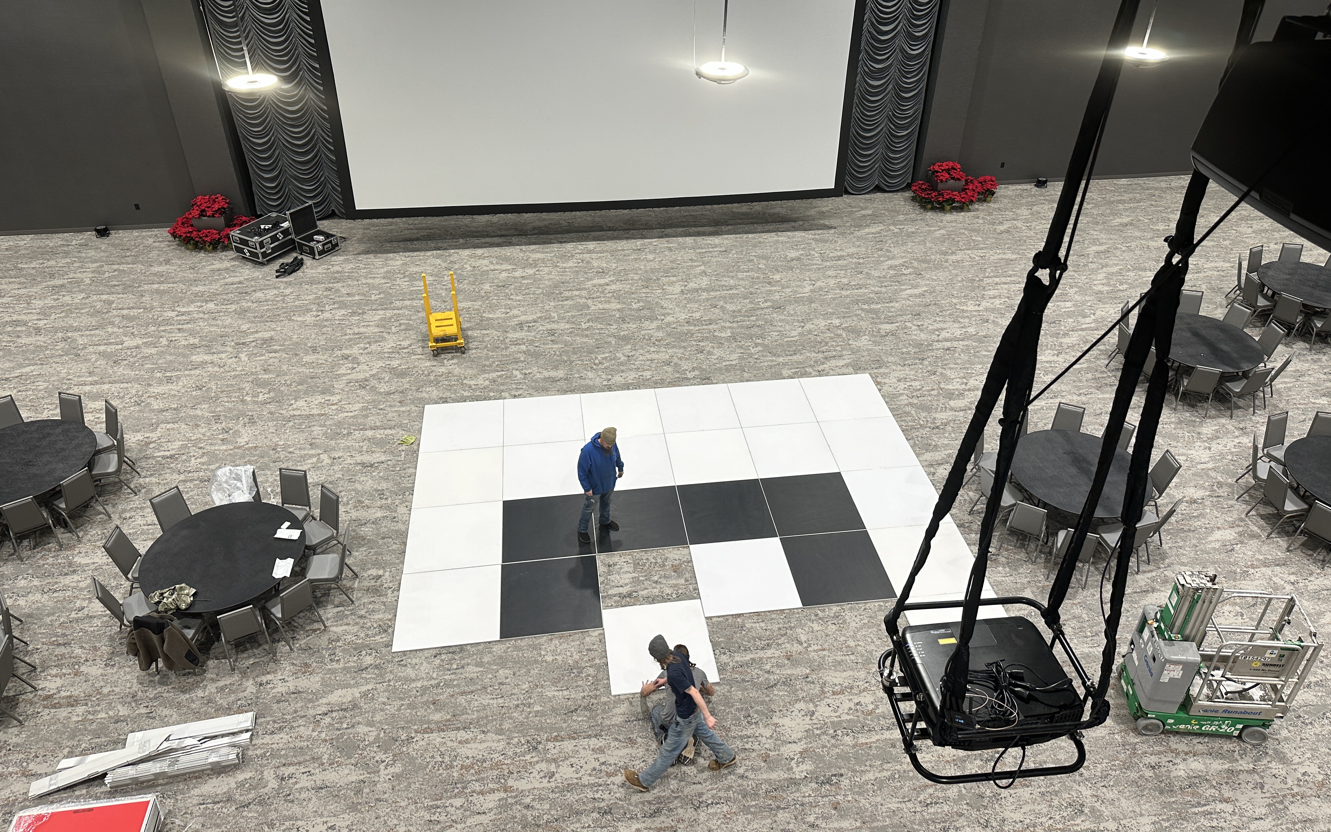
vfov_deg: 47.5
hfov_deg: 70.4
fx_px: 943
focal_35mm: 26
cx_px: 676
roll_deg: -0.4
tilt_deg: -33.8
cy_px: 369
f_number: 1.78
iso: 100
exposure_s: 1/121
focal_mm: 6.86
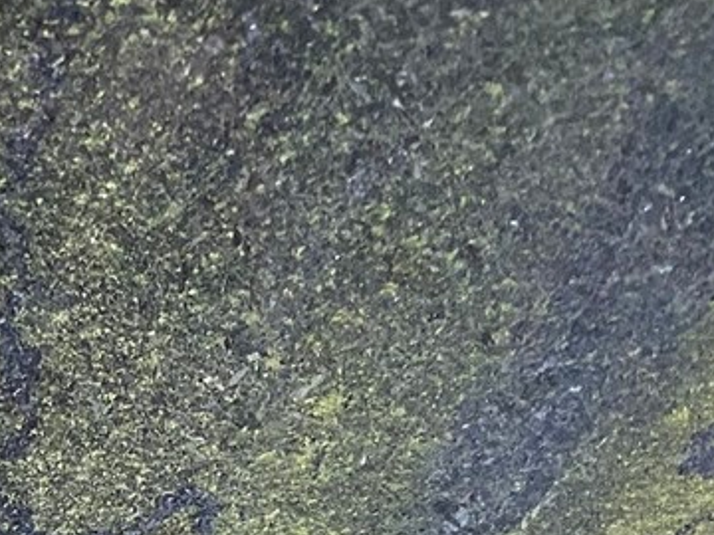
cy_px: 896
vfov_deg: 13.1
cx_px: -593
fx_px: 2145
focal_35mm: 104
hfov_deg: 15.9
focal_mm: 4.25
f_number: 1.8
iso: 250
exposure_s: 1/60
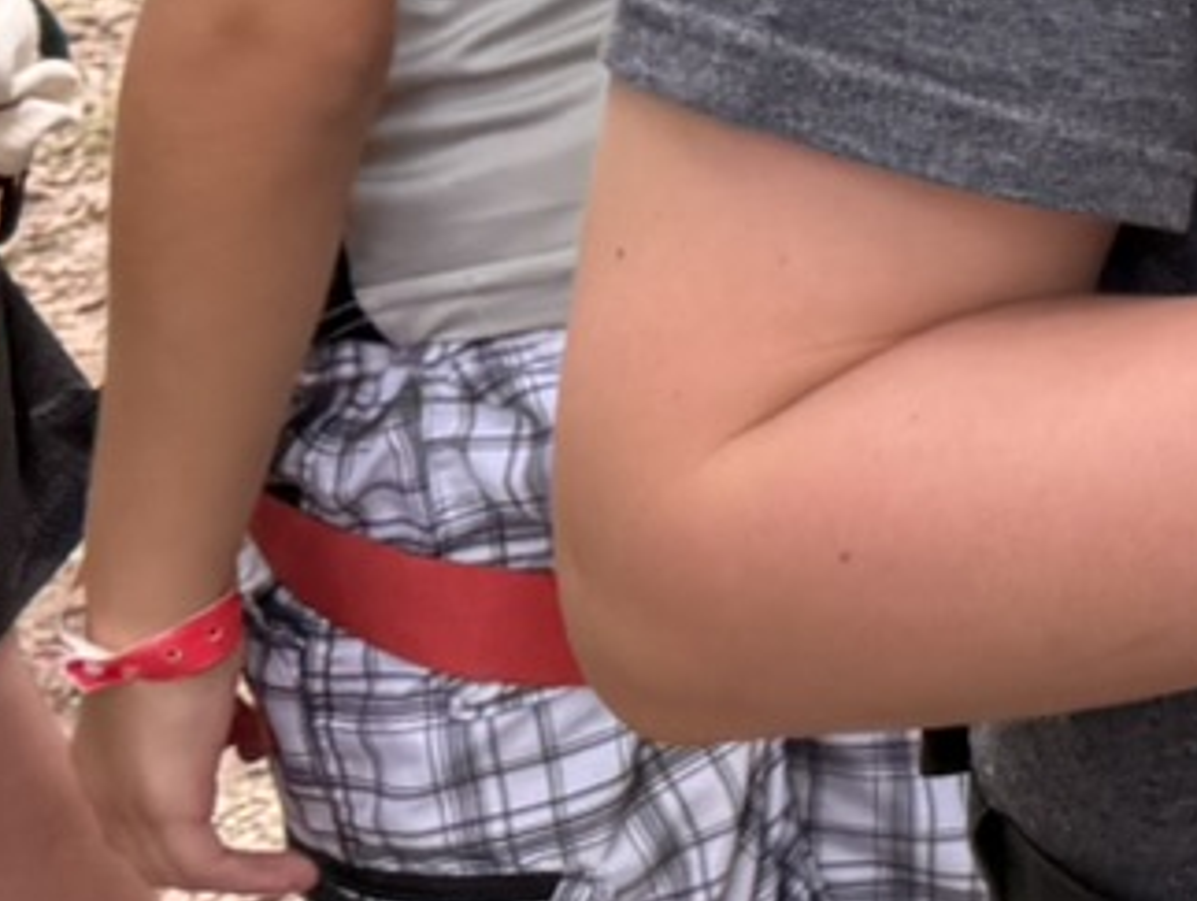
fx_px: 5262
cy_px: -263
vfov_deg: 9.6
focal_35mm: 152
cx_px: 3324
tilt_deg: -19.3
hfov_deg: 10.3
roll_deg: +1.4
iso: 80
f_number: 1.78
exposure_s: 1/208
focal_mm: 6.76
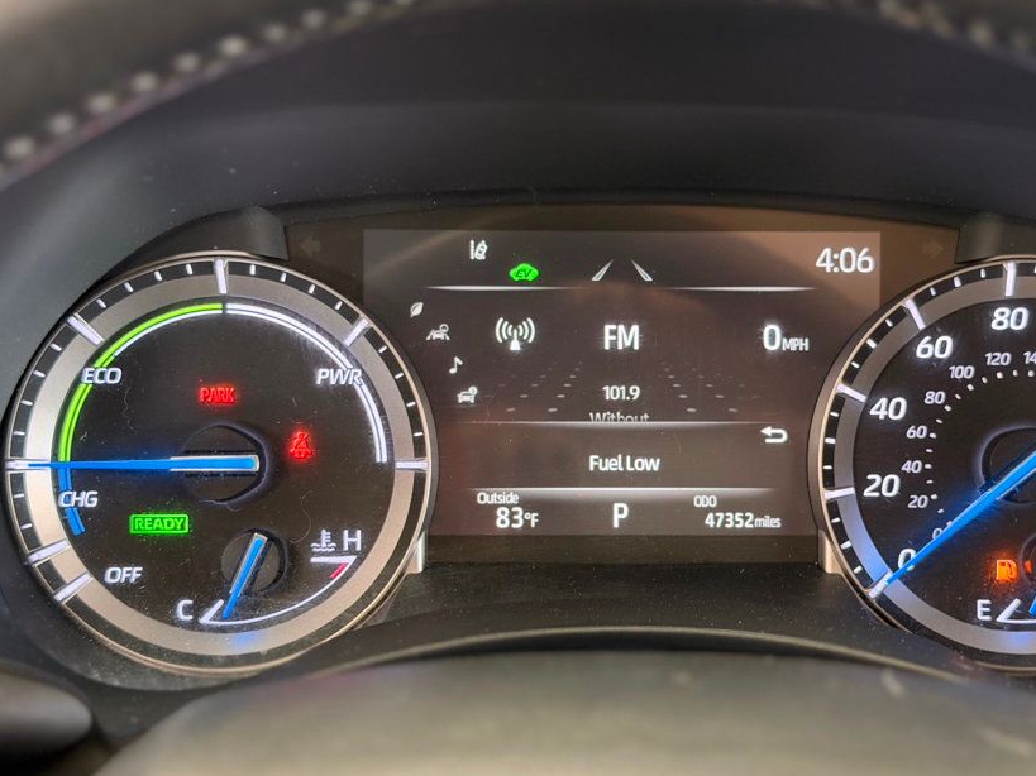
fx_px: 1795
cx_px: 614
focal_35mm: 60
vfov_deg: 24.4
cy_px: 436
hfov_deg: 32.1
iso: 400
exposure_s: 1/40
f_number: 1.78
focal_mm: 6.76
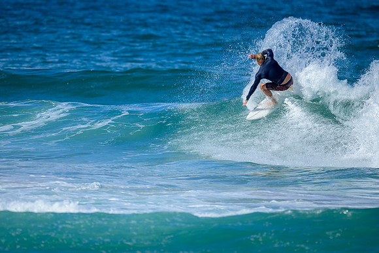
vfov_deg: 1.7
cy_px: 126
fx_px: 8424
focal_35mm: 800
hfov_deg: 2.6
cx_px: 190
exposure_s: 1/2500
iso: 360
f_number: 6.3
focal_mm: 800
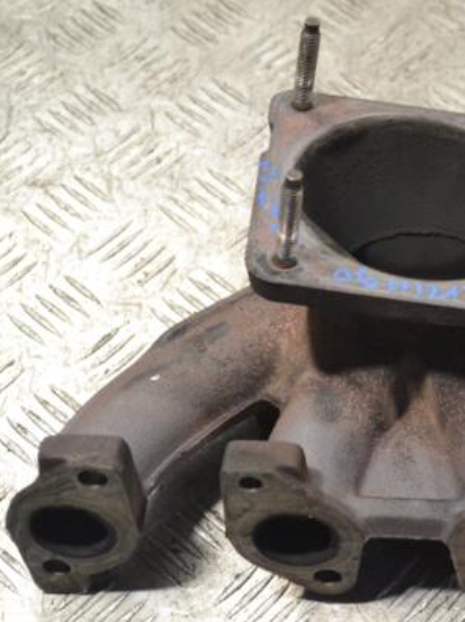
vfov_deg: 20.5
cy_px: 312
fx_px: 1722
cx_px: 415
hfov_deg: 15.2
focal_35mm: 96
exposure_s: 1/200
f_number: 7.1
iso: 3200
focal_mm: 44
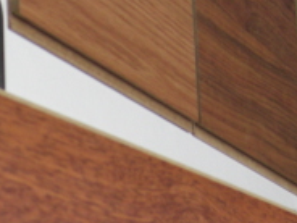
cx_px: -95
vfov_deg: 11.1
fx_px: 1133
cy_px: 244
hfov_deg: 14.3
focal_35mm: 132
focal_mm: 7.9
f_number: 2.8
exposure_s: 1/60
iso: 200
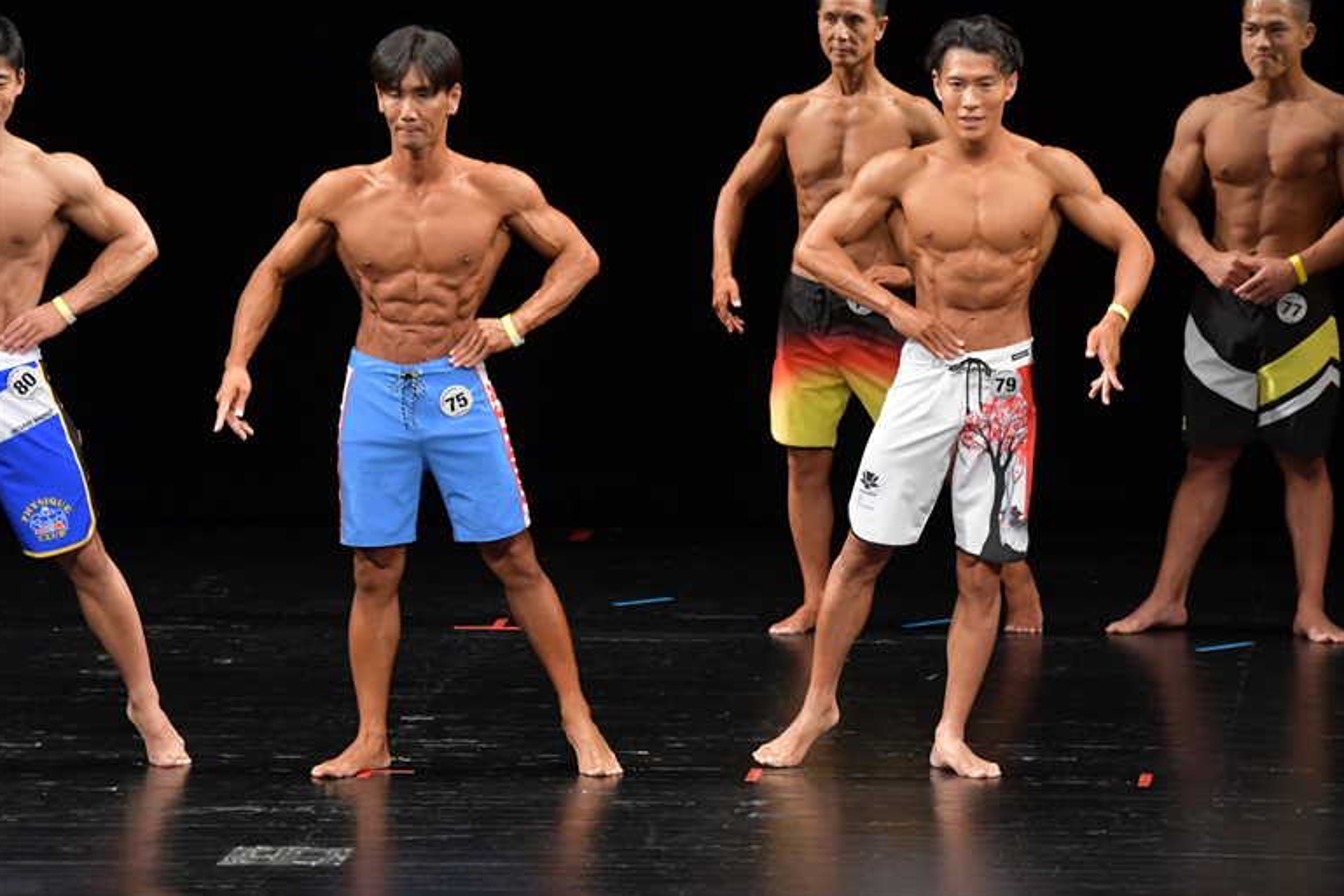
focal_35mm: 272
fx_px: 10156
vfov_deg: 5.1
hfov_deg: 7.6
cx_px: 670
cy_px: 447
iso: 3200
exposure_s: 1/400
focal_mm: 180
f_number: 5.6
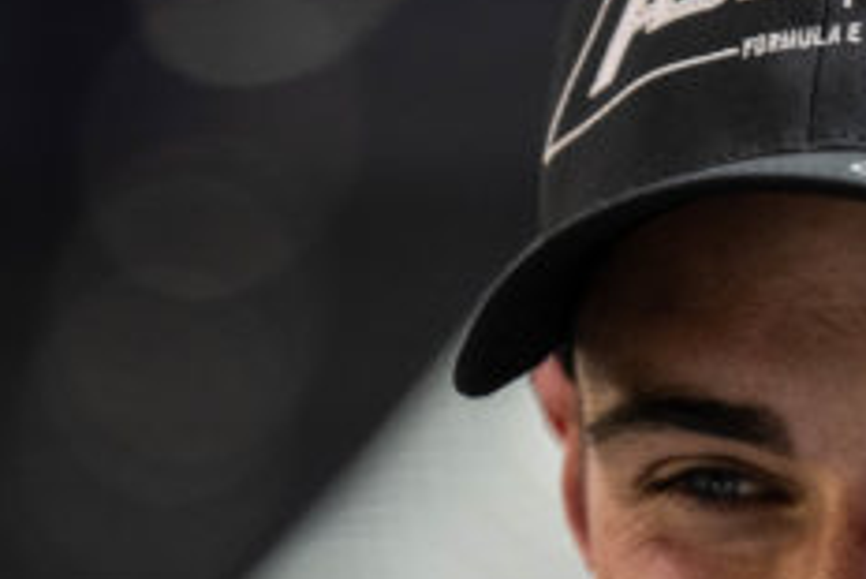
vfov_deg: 2.1
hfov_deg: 3.2
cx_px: 844
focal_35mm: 647
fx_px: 15573
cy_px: 489
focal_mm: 200
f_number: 2.8
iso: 1000
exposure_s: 1/400
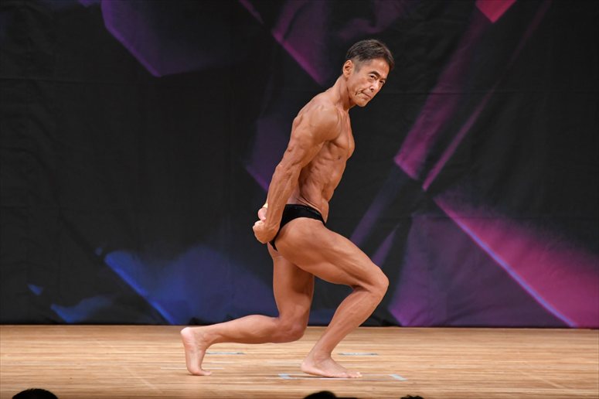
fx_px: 5738
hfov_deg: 6.0
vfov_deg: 4.0
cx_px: 300
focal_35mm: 345
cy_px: 200
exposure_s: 1/400
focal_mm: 230
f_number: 5.6
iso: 3200
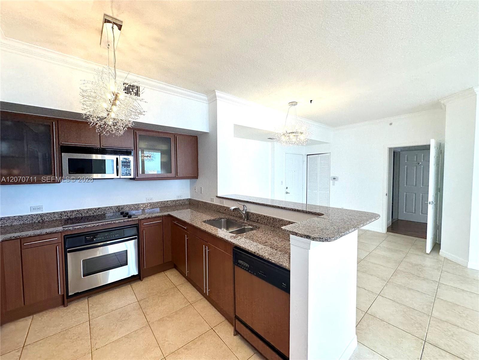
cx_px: 240
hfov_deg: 102.1
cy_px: 180
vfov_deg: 85.7
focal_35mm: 14
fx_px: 194
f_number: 2.2
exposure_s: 1/120
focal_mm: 2.22
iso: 64
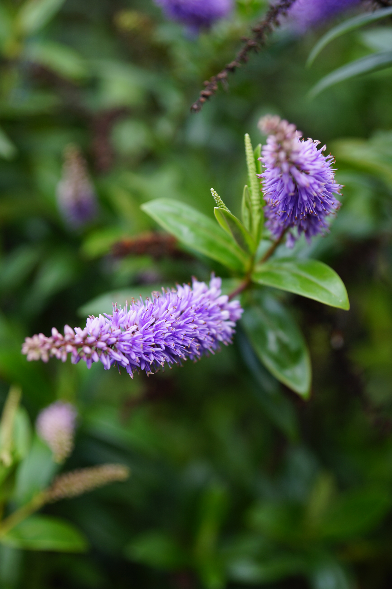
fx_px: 1143
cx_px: 196
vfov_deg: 28.8
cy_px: 294
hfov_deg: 19.5
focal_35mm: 70
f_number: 3.2
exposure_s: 1/160
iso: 100
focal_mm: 70
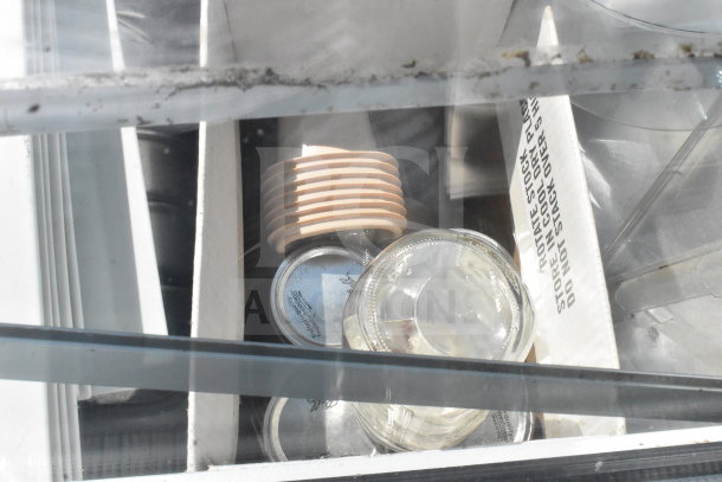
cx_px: 361
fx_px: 873
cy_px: 241
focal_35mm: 44
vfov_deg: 30.9
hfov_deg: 45.0
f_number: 25
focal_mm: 29
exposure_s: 1/2000
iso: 6400
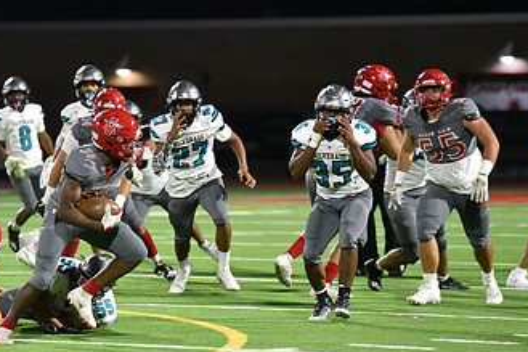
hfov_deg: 5.8
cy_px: 178
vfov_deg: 3.9
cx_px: 109
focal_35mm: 353
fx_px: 5175
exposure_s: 1/1000
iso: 11400
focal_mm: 200
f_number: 2.8
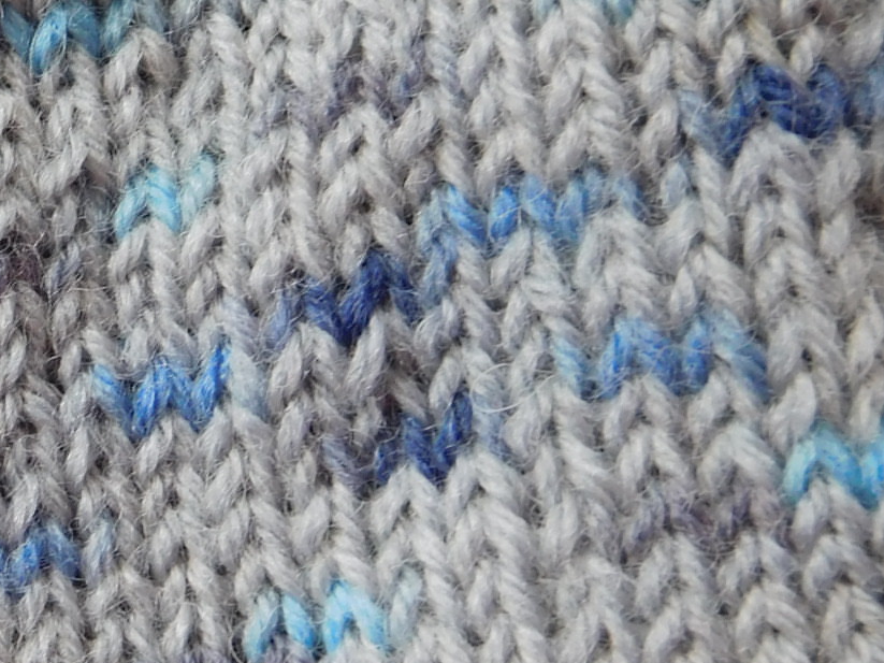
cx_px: -189
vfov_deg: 21.3
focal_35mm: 69
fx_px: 1762
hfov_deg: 25.2
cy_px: 288
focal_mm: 4.5
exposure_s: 1/30
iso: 140
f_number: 3.4
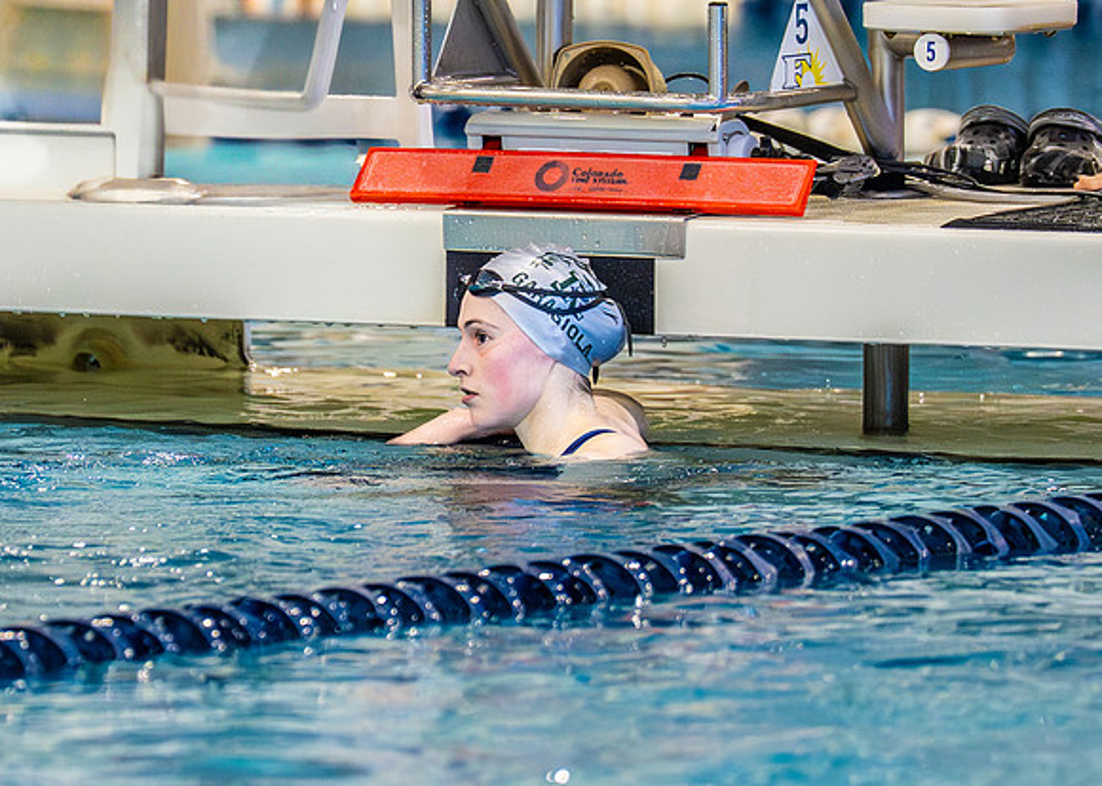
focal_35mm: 601
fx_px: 18807
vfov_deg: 2.4
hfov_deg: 3.4
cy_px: 333
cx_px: 470
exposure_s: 1/1000
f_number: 2.8
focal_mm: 200
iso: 2500
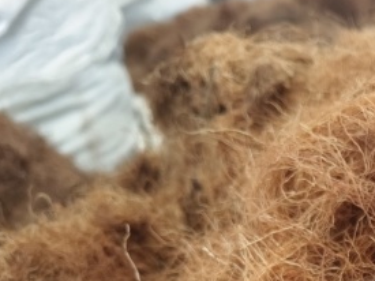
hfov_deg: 24.4
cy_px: 400
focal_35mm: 67
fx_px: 726
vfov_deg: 19.6
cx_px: 515
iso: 1056
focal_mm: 5.6
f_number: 1.88
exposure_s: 1/50
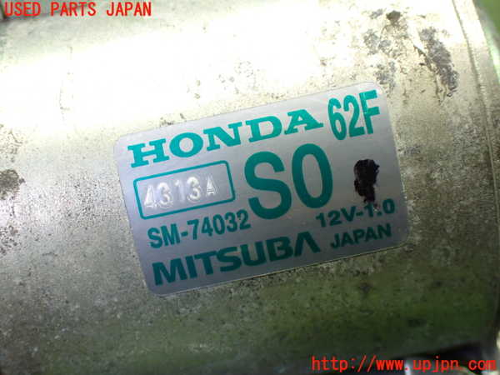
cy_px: 188
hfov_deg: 38.2
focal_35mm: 50
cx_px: 250
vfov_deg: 29.1
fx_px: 722
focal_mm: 9.01
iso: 800
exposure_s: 1/60
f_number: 3.2
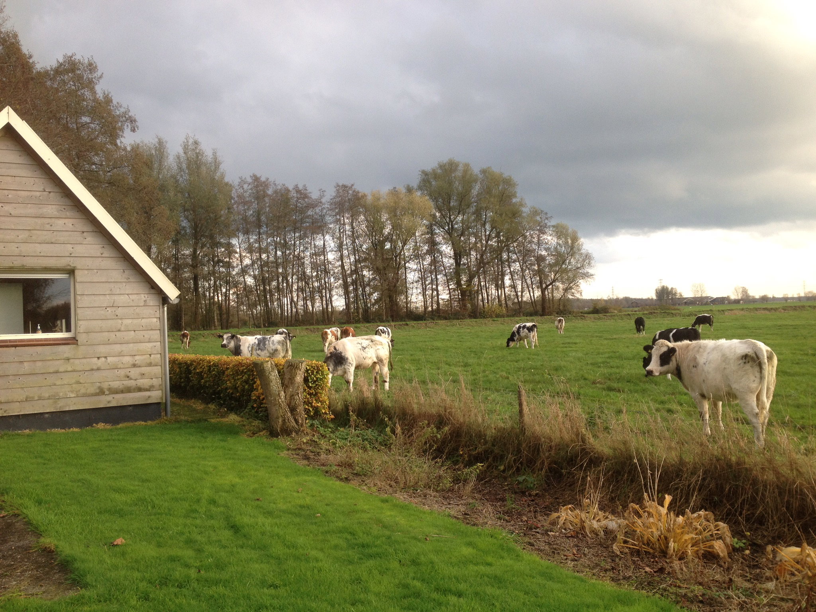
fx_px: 825
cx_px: 408
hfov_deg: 52.6
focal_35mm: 35
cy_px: 306
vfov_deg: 40.7
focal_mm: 4.28
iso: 50
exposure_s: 1/175
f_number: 2.4
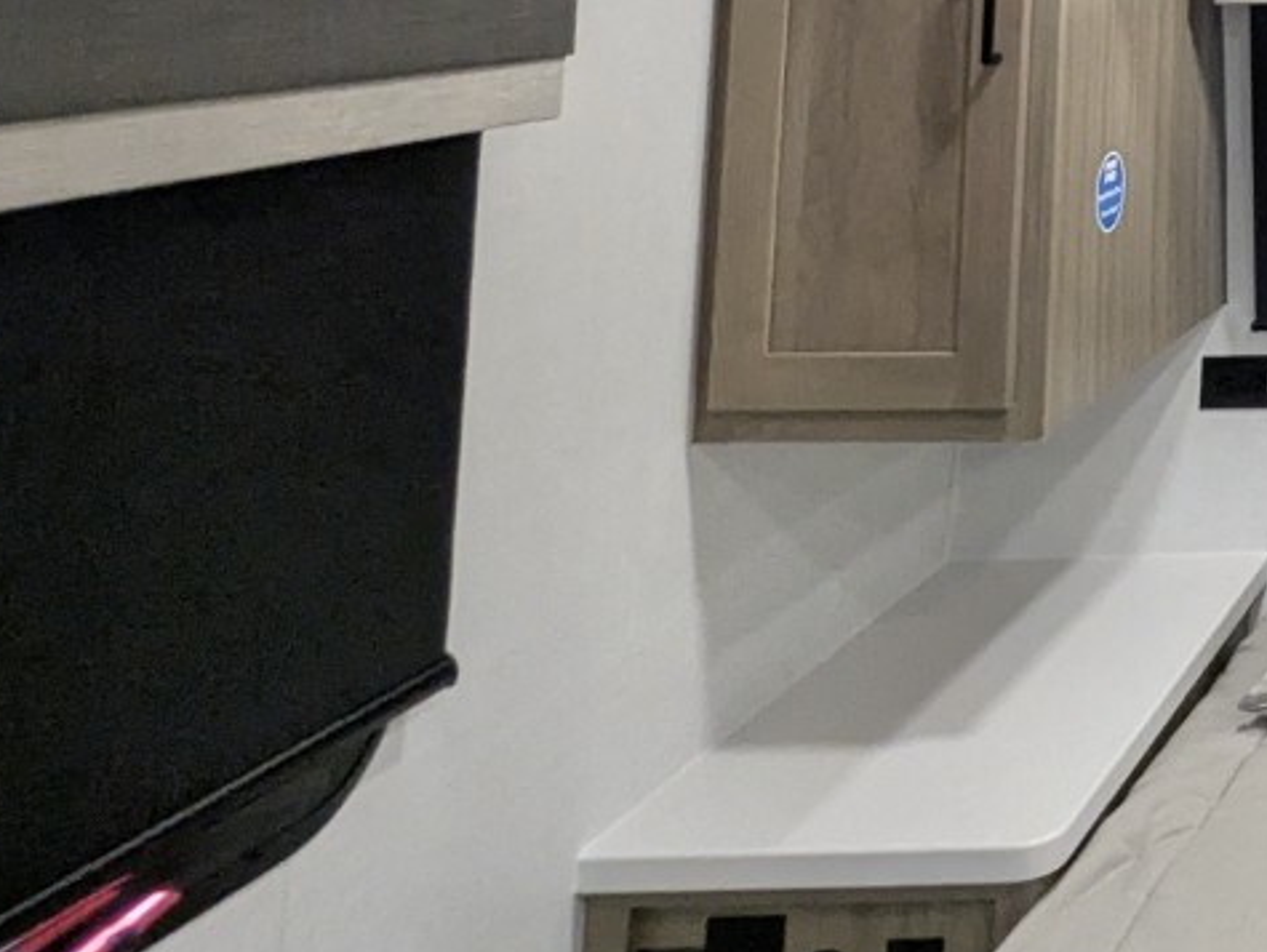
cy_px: -267
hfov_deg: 28.8
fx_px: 1722
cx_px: 1820
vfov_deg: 26.5
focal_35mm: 47
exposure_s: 1/137
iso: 341
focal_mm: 2.35
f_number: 2.2
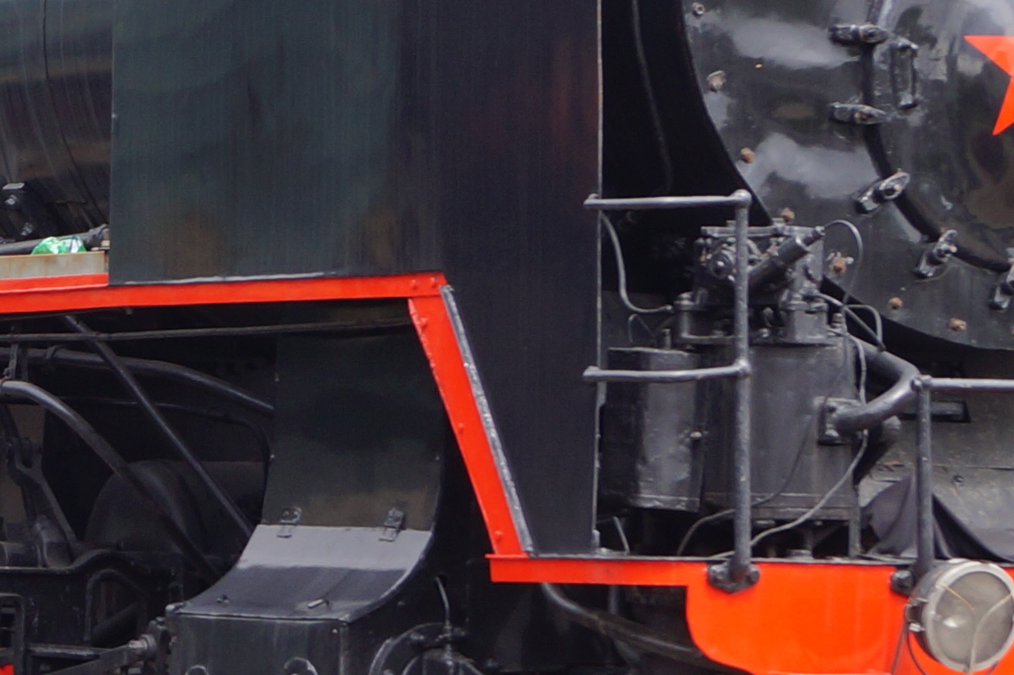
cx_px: -361
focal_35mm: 187
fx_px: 5265
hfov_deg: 10.7
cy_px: 366
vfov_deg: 7.3
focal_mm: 28
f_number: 9
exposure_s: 1/125
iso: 100
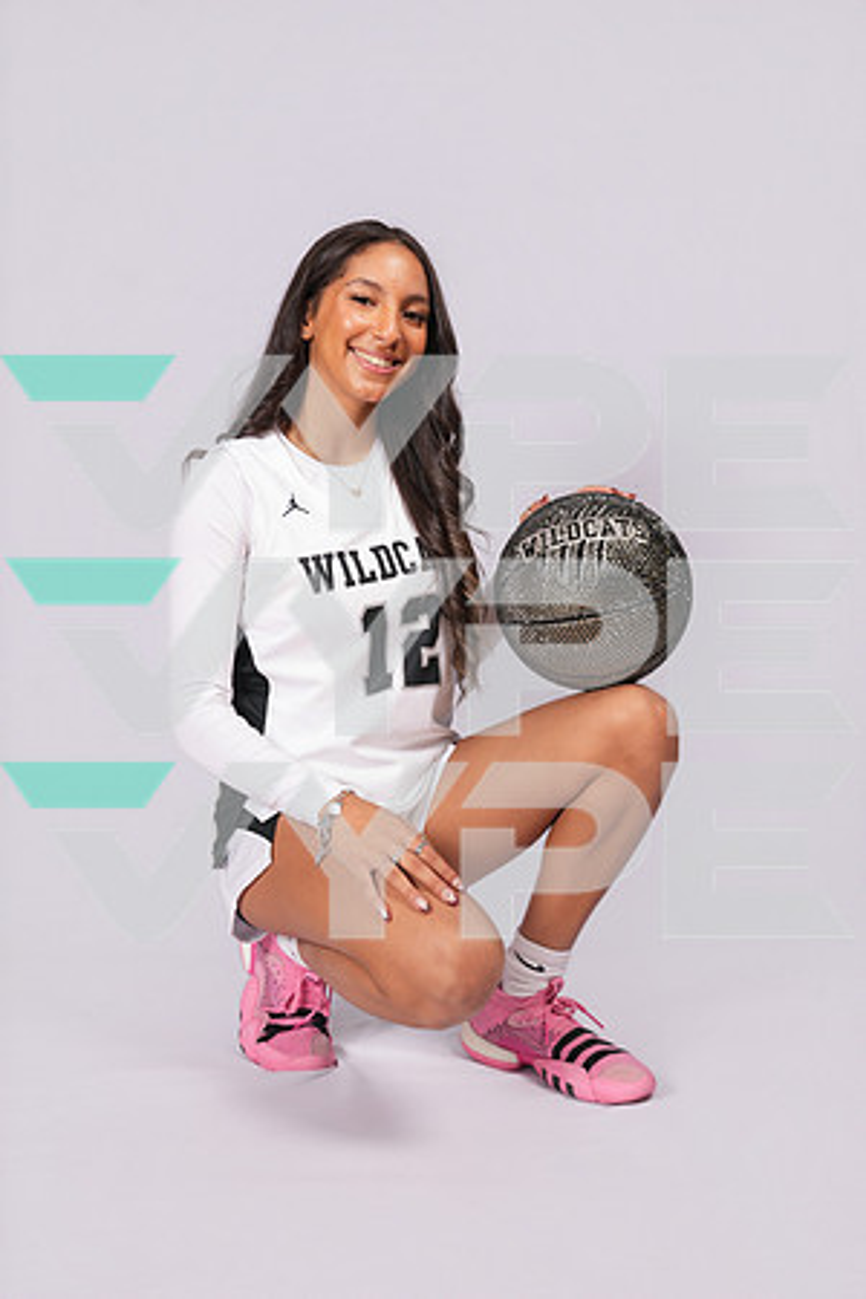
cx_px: 433
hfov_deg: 37.9
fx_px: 1263
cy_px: 650
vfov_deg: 54.4
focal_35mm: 35
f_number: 8
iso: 250
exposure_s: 1/200
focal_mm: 35
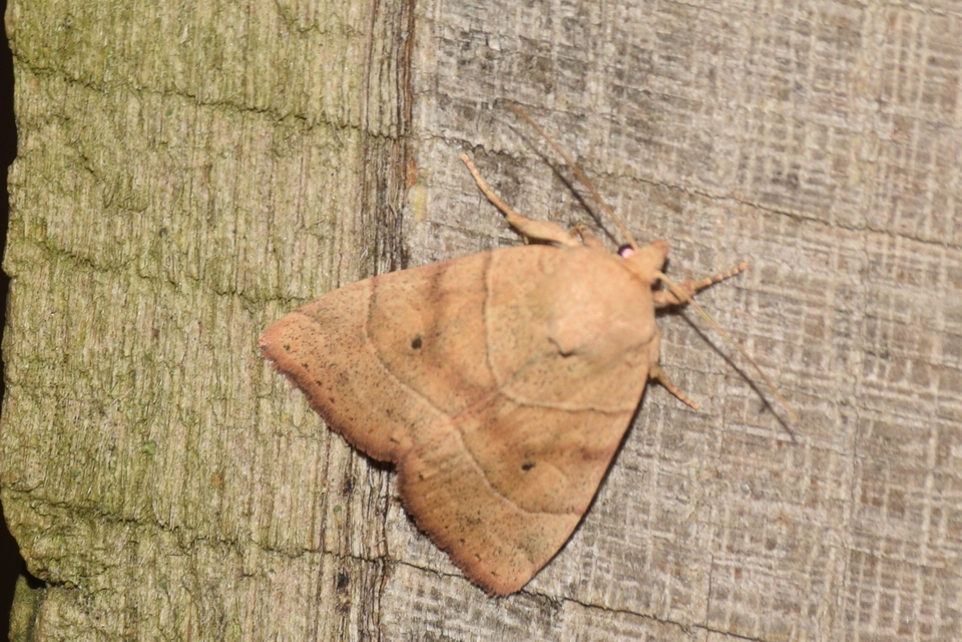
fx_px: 5611
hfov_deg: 9.8
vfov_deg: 6.5
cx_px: 481
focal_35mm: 210
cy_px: 321
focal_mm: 140
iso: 100
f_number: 13
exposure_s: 1/160
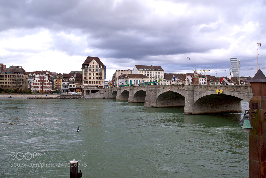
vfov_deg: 38.9
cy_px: 89
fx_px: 251
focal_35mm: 34
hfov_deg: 55.8
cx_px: 133
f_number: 10
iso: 640
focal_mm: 34
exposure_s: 1/400
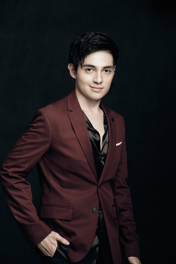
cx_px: 88
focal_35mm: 125
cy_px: 132
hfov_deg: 11.0
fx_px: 915
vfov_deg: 16.4
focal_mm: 125
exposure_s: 1/125
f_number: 10
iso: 800
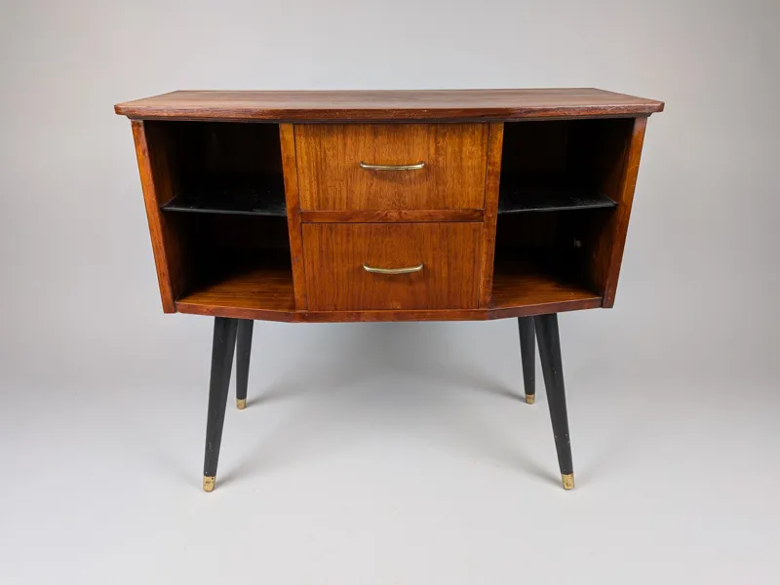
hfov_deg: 71.6
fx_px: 541
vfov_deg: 56.8
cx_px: 390
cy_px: 292
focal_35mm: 24
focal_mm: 4.53
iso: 49
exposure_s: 1/50
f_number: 1.7
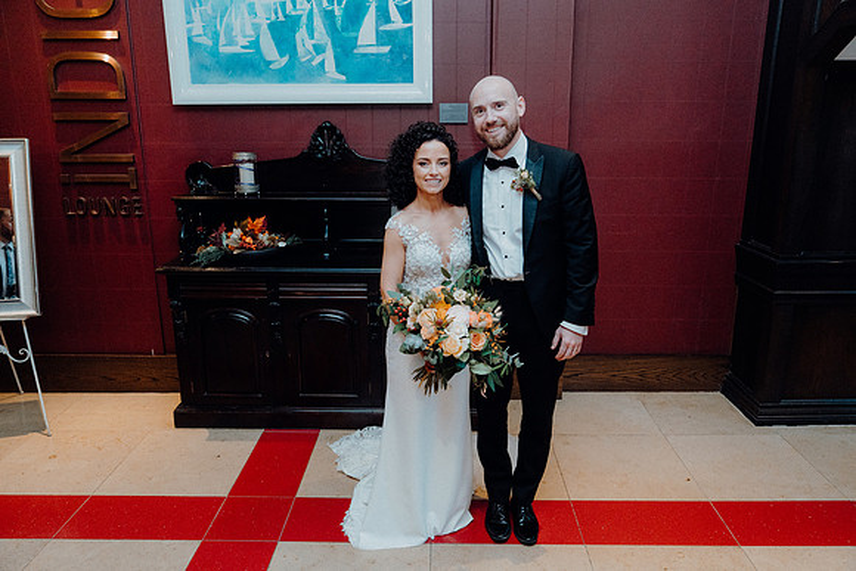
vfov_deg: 48.0
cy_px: 286
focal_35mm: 27
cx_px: 428
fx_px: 642
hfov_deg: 67.4
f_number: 3.5
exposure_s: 1/160
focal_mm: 27
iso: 3200
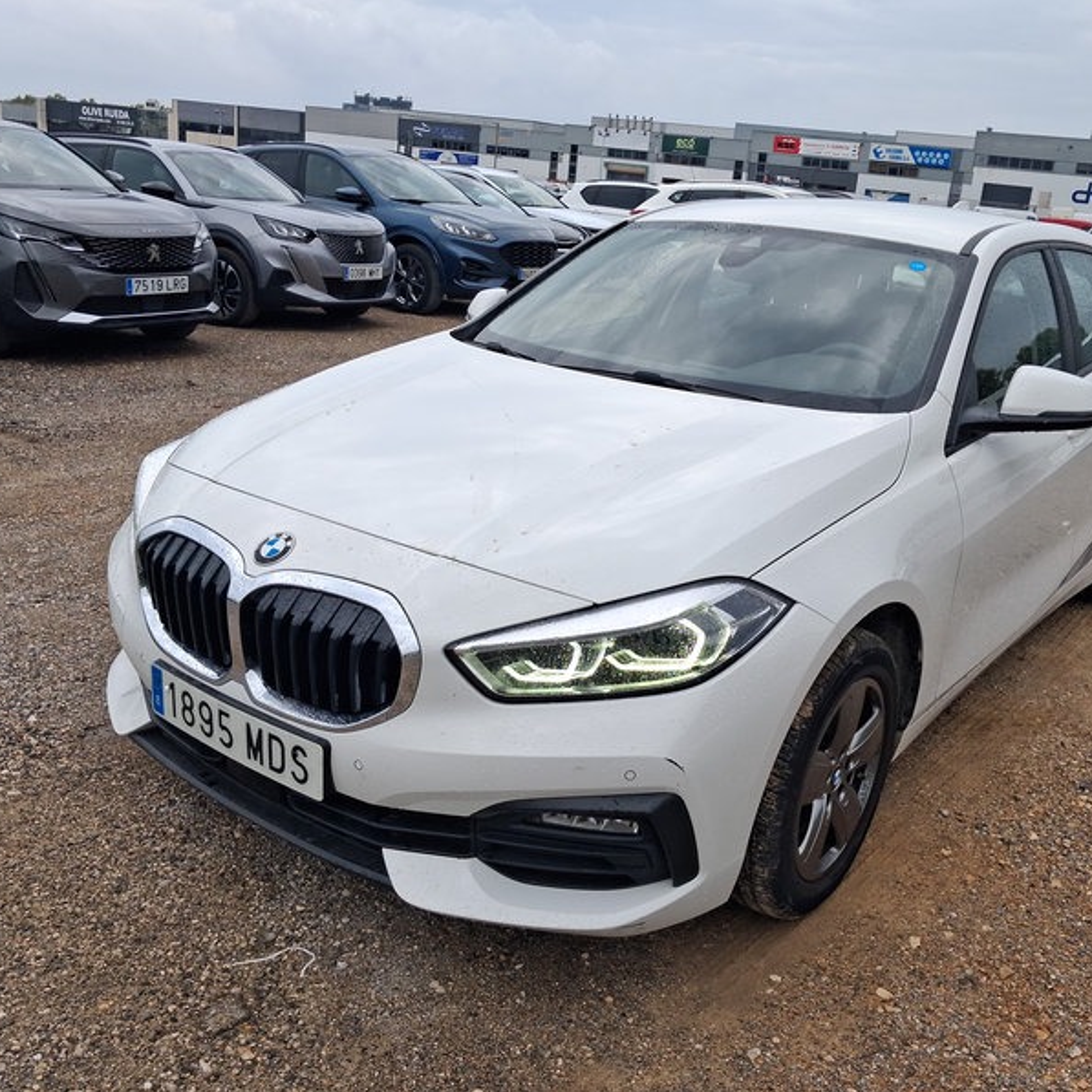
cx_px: 616
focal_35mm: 32
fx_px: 1142
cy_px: 545
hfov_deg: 51.0
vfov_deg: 51.1
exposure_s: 1/208
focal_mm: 4
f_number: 1.8
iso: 20
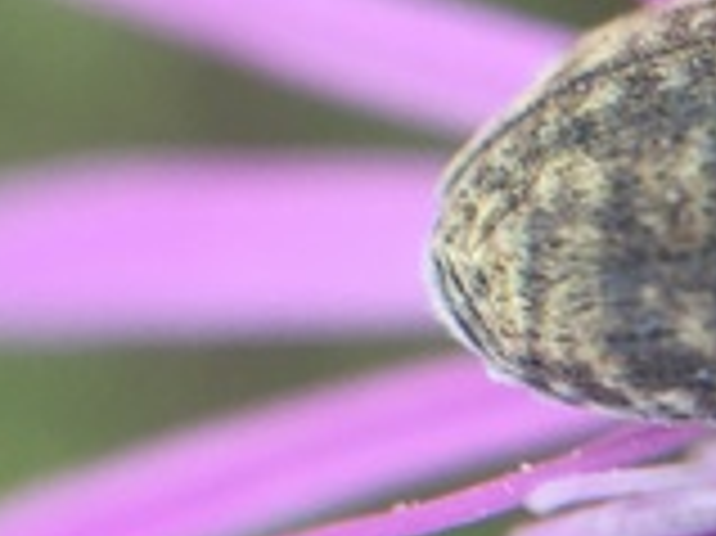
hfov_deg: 12.6
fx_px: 3224
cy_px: 500
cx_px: 606
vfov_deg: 9.5
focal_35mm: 156
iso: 25
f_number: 2.2
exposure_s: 1/381
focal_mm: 4.15
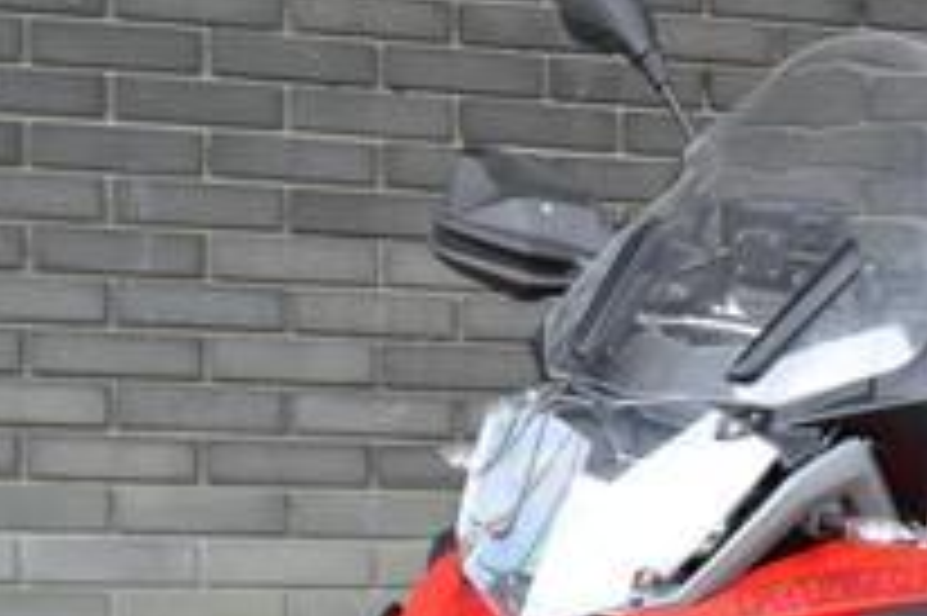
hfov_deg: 18.6
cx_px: 749
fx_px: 2804
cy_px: 771
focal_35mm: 109
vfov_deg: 12.2
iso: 400
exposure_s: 1/100
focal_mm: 24
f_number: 5
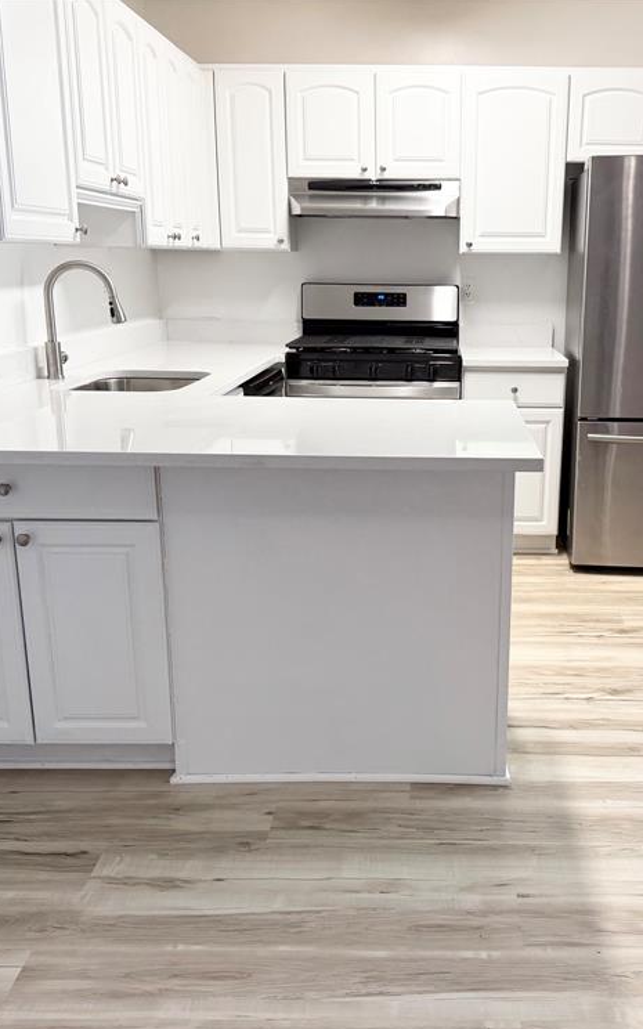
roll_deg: -0.2
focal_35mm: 35
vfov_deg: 55.3
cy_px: 528
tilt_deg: -14.4
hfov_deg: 35.9
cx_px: 434
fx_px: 981
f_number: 1.78
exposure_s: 1/120
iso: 160
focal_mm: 6.76
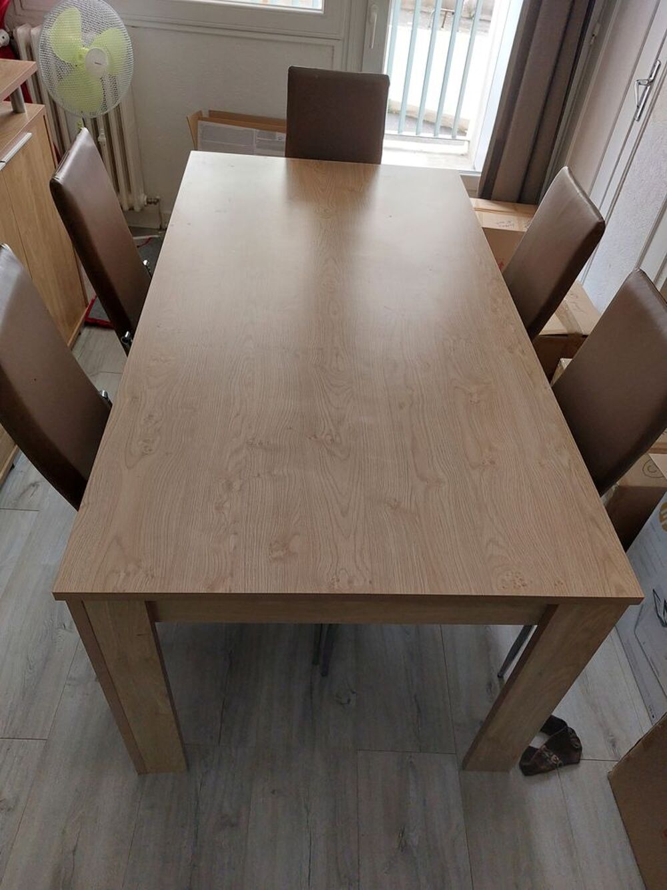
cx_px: 334
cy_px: 445
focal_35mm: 24
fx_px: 616
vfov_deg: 71.6
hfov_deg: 56.8
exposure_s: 1/50
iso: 200
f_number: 1.8
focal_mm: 5.23
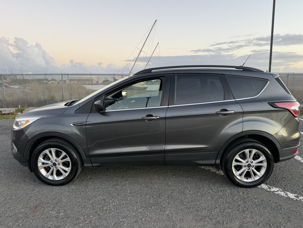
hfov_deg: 71.6
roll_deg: +0.7
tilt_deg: -8.0
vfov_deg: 56.8
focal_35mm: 24
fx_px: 210
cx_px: 152
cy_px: 114
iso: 100
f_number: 1.78
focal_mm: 6.76
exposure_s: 1/121
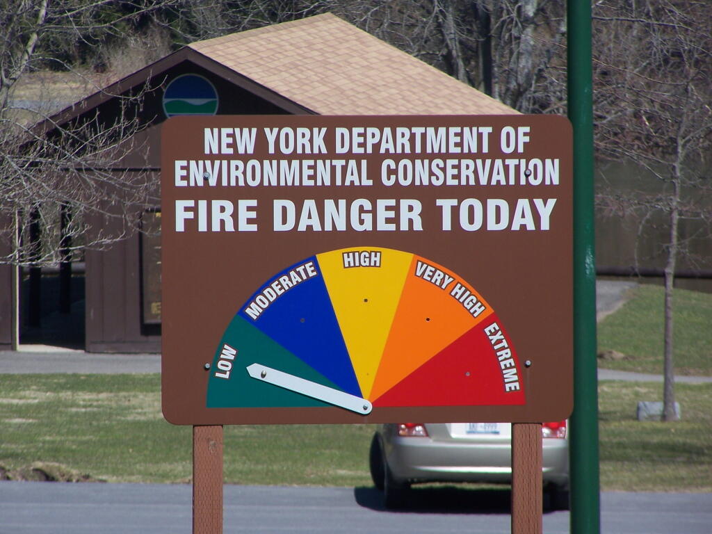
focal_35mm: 380
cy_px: 267
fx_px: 7816
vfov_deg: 3.9
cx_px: 356
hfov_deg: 5.2
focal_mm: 63
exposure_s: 1/640
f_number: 5
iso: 80
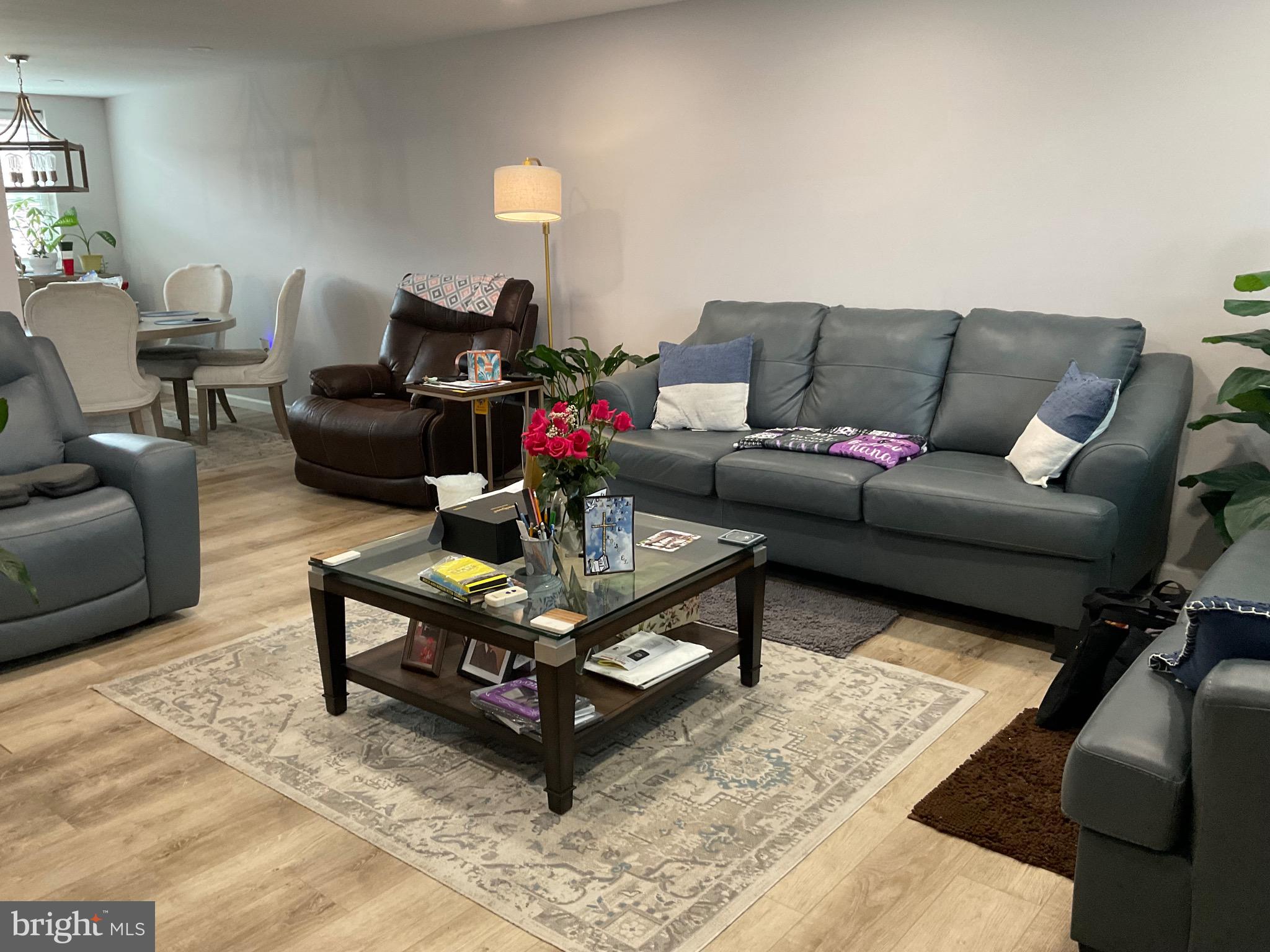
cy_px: 476
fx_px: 1064
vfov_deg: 48.2
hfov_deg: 61.7
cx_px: 635
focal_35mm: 29
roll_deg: +0.4
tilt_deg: -15.5
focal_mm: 3
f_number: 1.8
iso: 100
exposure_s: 1/60
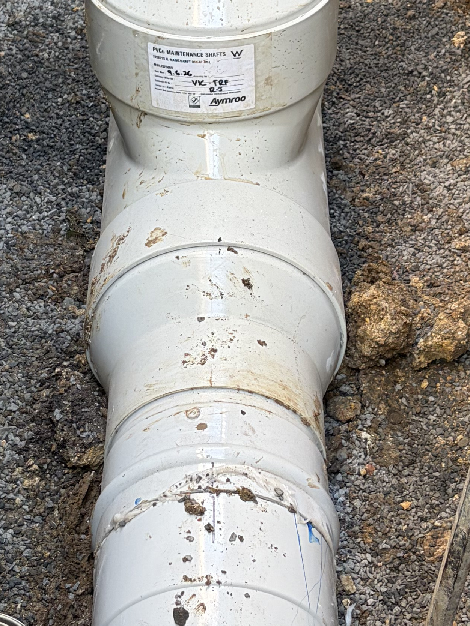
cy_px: 207
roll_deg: +0.5
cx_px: 209
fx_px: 1611
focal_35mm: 89
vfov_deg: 21.9
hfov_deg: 16.6
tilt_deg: -39.3
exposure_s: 1/122
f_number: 1.6
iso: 100
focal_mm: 5.96
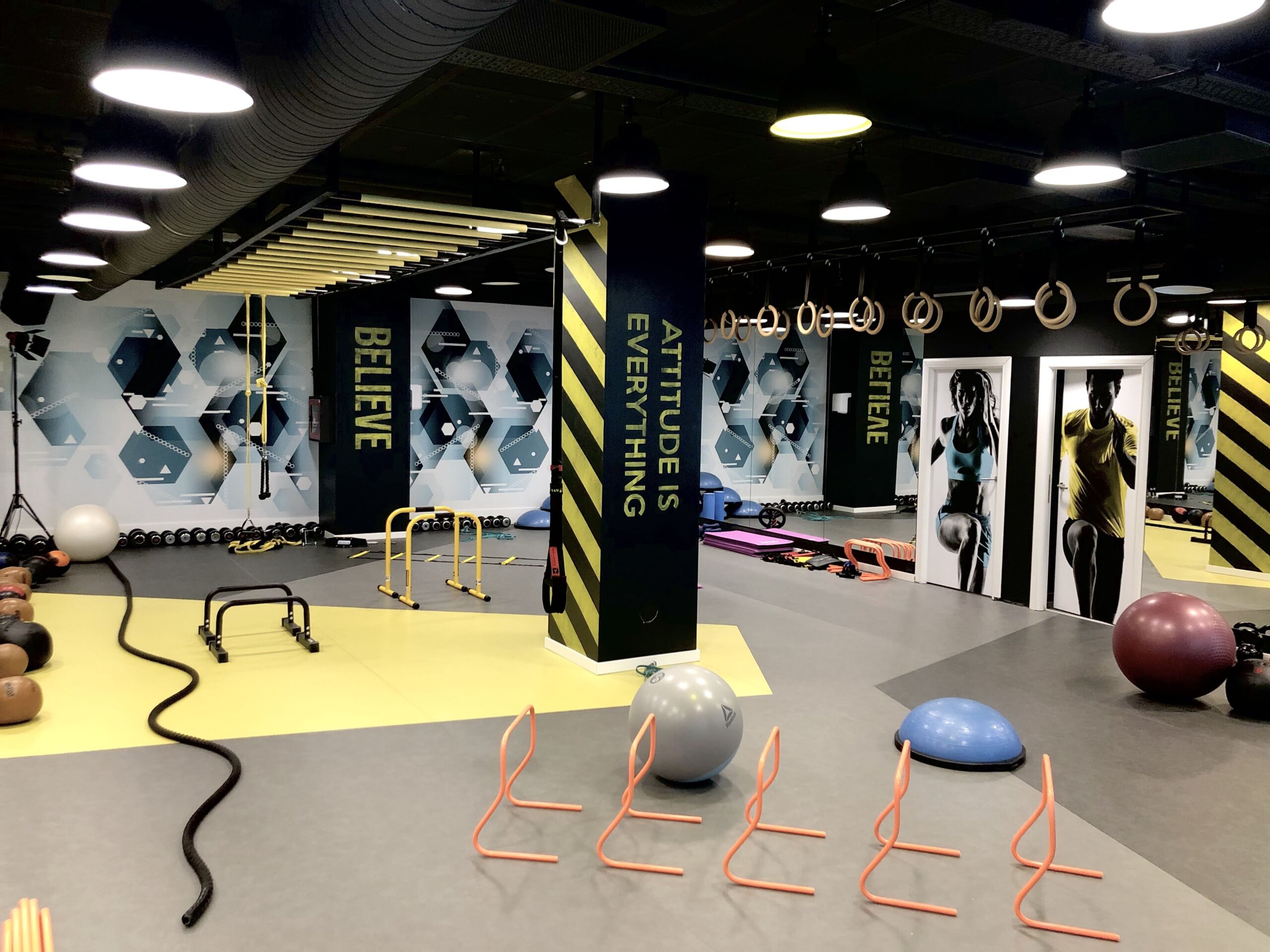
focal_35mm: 28
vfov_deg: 49.7
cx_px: 635
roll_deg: -0.6
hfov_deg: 63.4
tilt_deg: -4.0
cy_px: 476
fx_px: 1027
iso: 80
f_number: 1.8
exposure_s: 1/17
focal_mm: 4
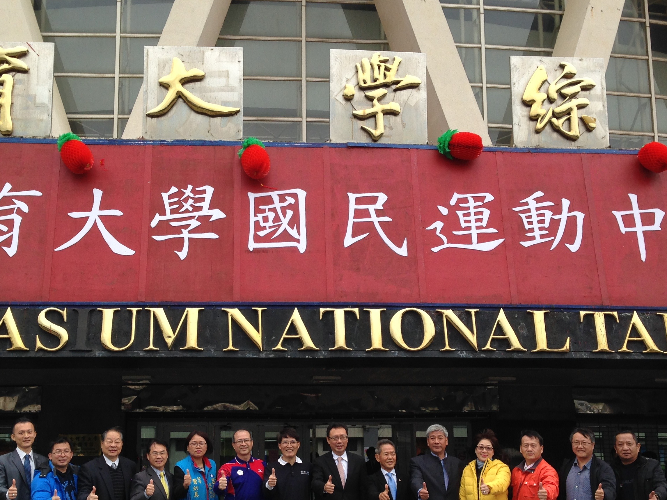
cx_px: 300
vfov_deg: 30.8
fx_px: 906
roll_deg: -1.5
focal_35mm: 47
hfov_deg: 40.4
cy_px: 307
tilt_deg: +9.5
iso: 50
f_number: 2.4
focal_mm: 4.12
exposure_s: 1/259
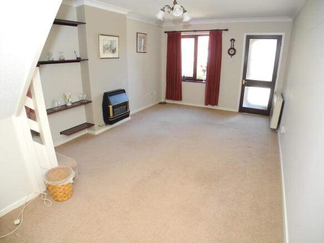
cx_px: 162
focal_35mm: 28
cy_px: 122
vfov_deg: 49.7
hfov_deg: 63.5
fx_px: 262
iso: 200
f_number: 2.8
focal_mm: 6
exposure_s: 1/30
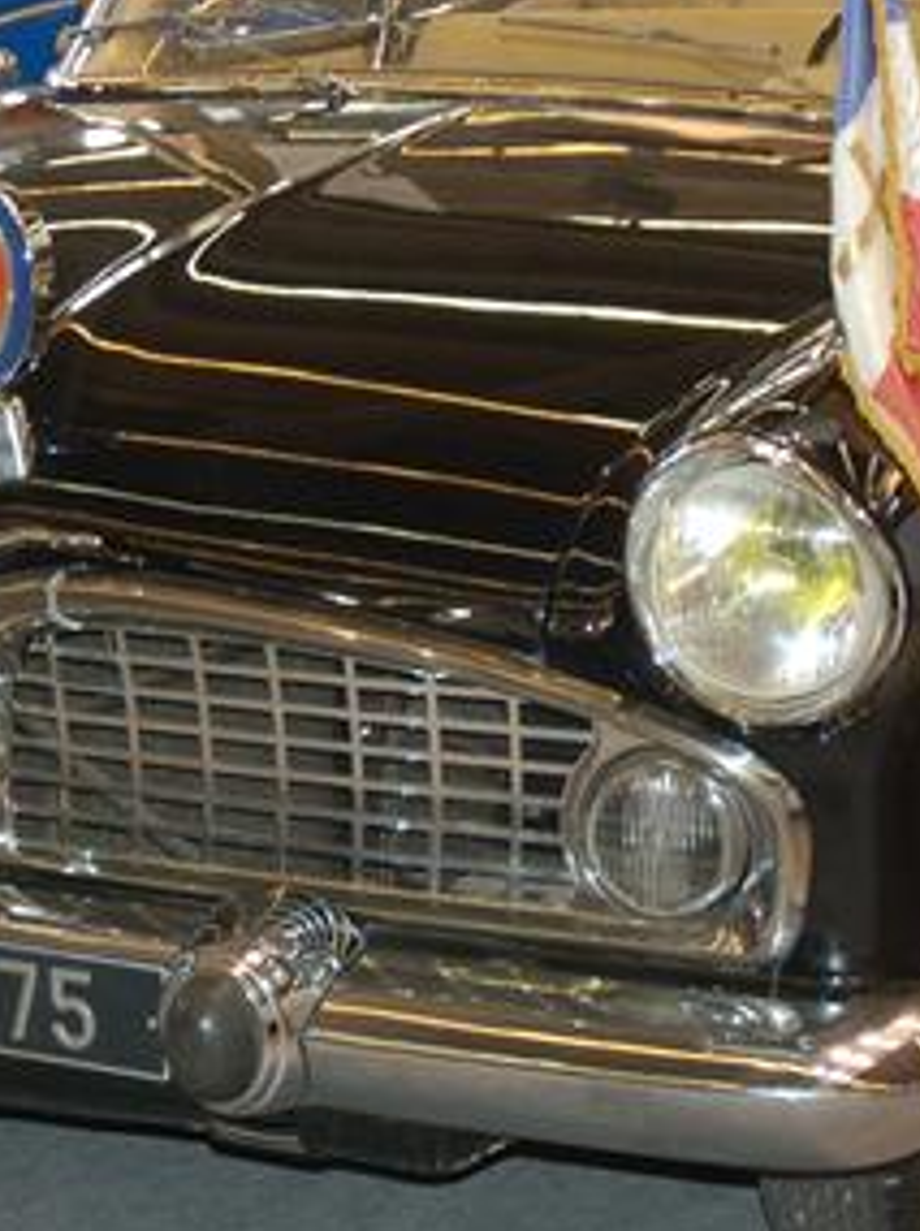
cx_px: 300
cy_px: 492
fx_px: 4021
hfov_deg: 13.0
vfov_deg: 17.4
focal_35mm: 113
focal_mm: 31
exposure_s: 1/60
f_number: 4
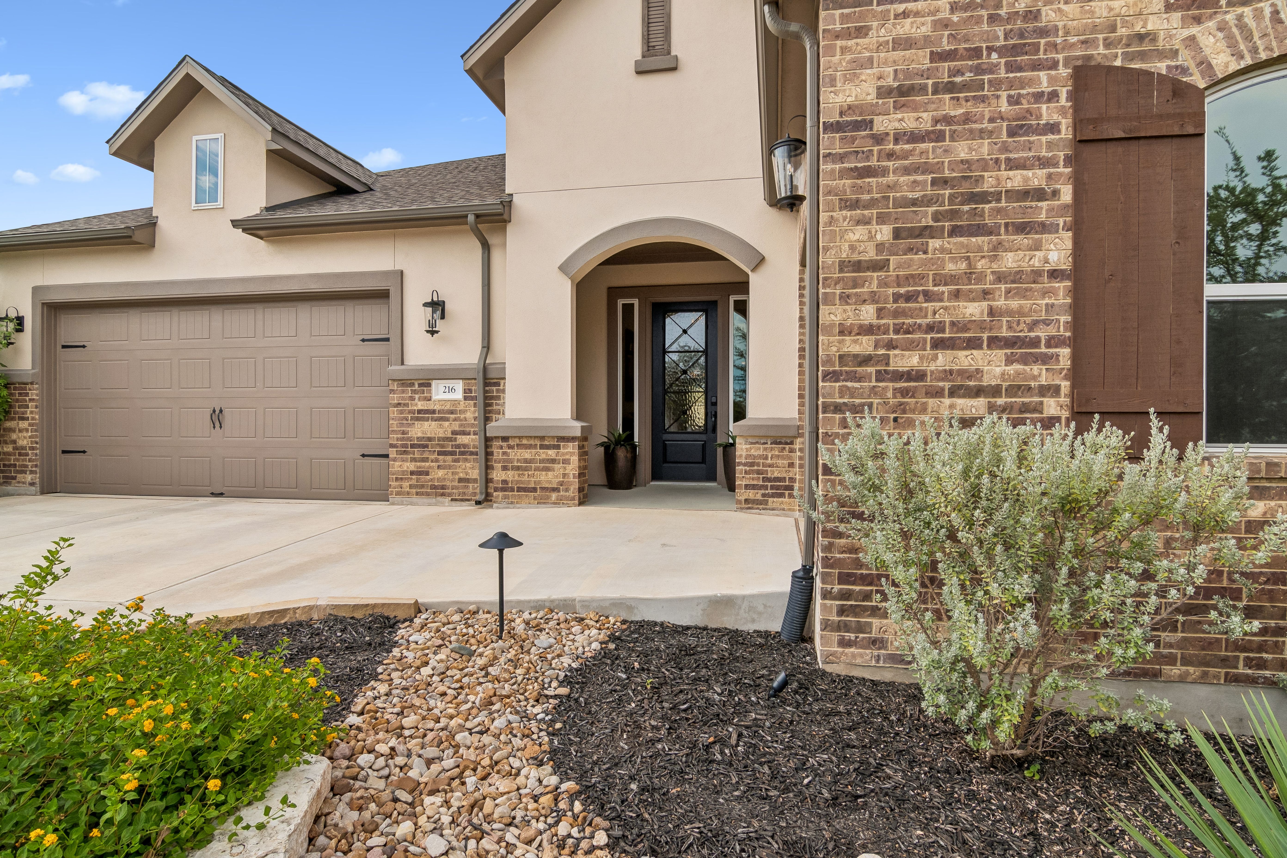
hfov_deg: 86.9
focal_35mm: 19
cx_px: 644
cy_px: 429
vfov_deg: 64.6
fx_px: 679
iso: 100
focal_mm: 13
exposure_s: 1/400
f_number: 8
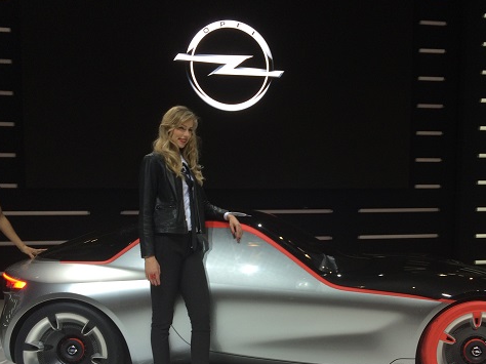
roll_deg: +1.9
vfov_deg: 34.7
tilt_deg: -4.7
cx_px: 282
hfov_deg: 45.6
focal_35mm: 41
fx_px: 575
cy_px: 249
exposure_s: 1/100
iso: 40
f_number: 2.2
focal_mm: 4.15
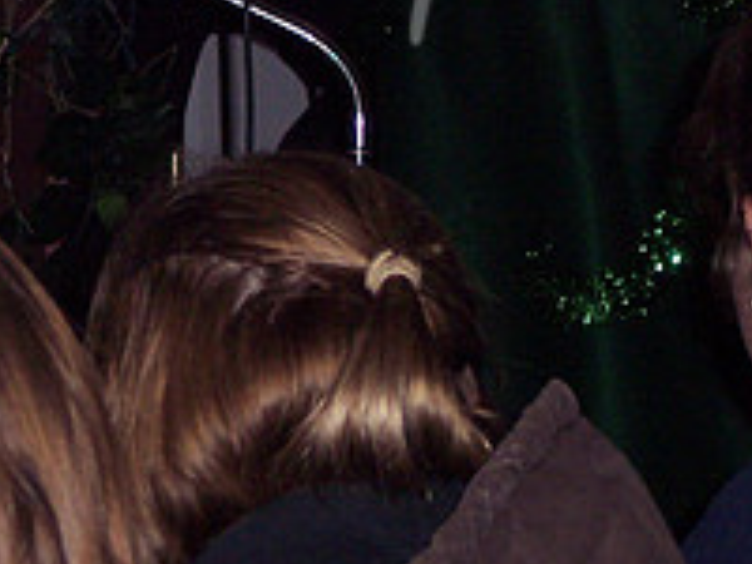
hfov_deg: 6.5
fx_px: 6561
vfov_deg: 4.9
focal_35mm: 302
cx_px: -38
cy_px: -212
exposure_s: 1/125
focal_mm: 21.3
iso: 140
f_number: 4.8
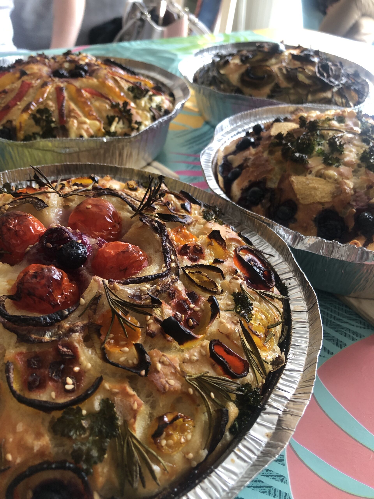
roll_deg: -4.0
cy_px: 250
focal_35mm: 28
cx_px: 187
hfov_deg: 49.7
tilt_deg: -37.8
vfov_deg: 63.4
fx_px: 403
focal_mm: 3.99
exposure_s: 1/20
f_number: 1.8
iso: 40
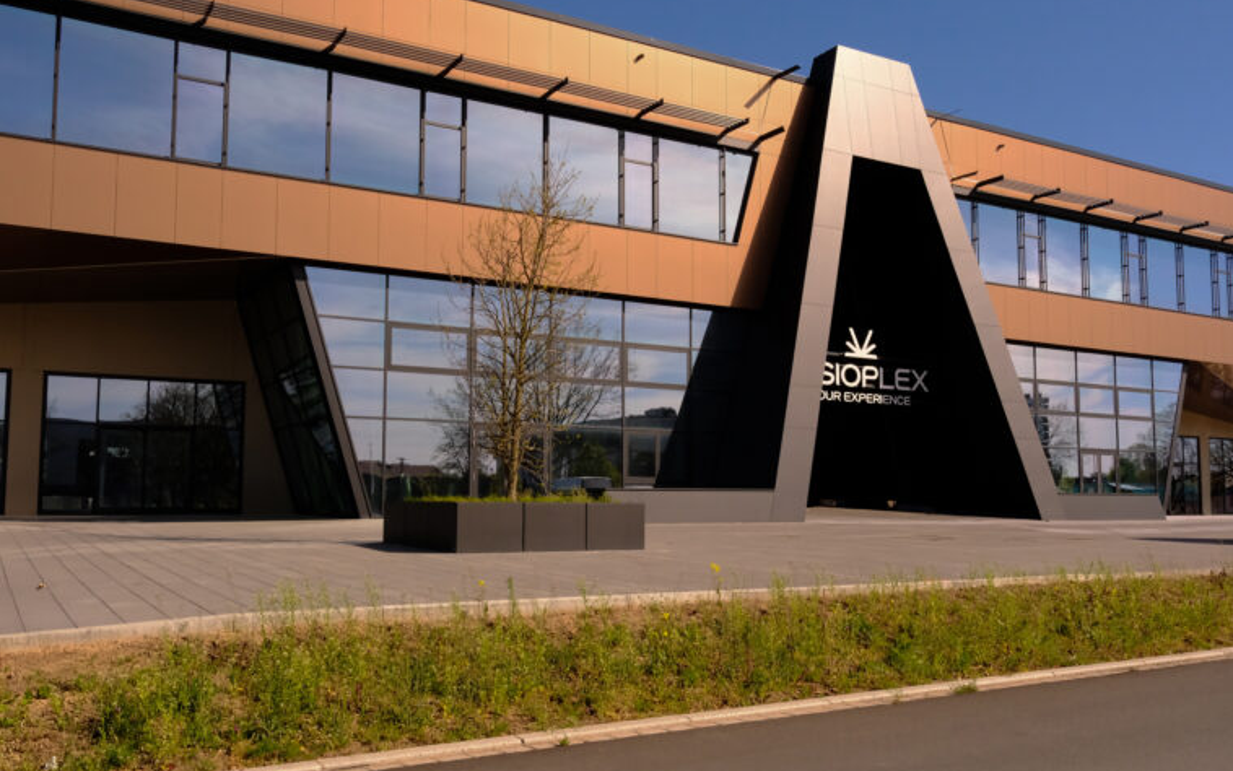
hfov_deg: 59.6
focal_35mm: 32
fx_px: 1075
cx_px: 612
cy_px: 405
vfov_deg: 39.4
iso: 1600
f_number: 10
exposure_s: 1/2000
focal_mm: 20.8
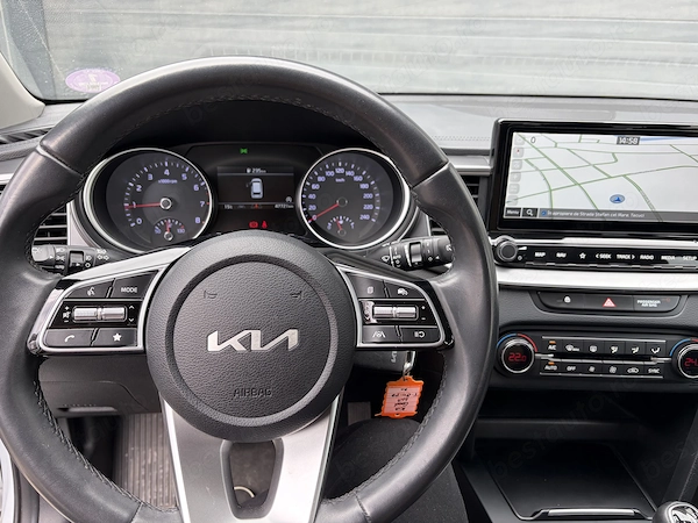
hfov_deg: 67.3
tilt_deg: -20.9
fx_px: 524
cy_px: 262
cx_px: 349
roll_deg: -1.5
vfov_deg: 53.1
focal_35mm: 26
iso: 64
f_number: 1.6
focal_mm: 5.96
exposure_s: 1/182
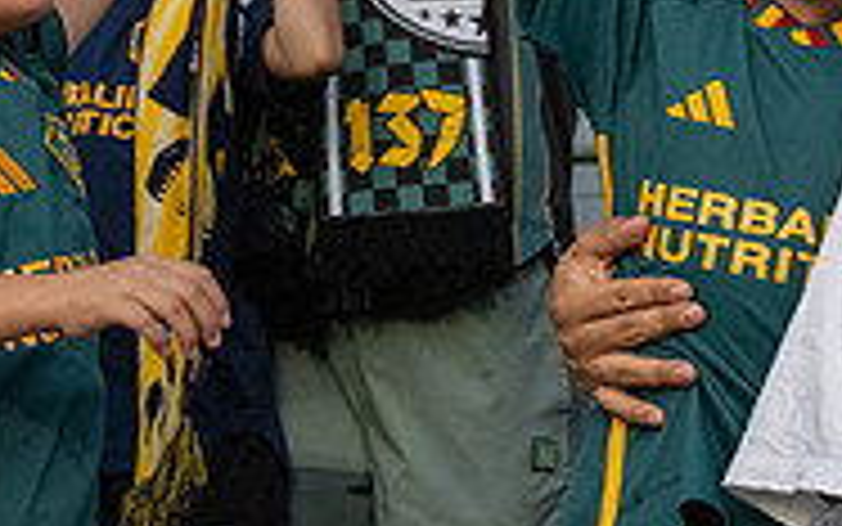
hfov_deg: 9.4
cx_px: 892
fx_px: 5073
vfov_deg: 5.9
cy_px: -70
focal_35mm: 221
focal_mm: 70
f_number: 8
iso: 4500
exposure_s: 1/400
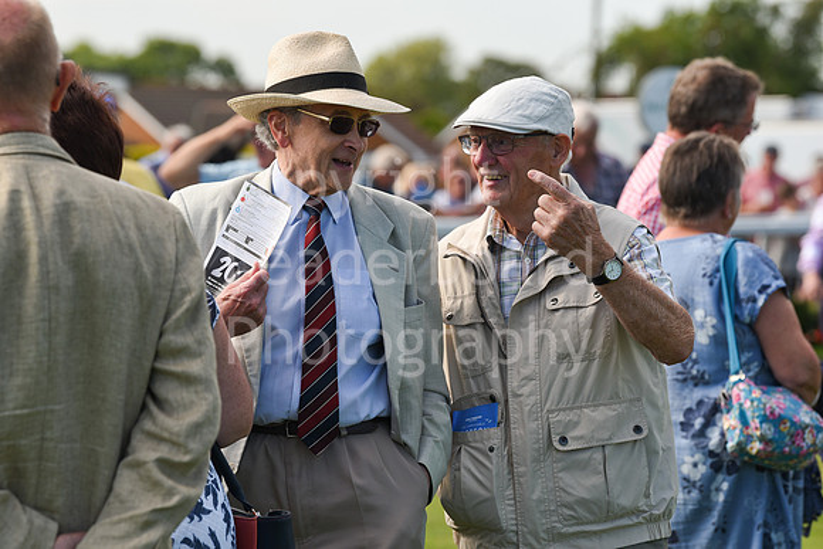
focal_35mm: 170
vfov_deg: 8.1
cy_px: 274
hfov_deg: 12.1
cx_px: 412
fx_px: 3887
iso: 400
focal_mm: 170
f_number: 5.6
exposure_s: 1/1600
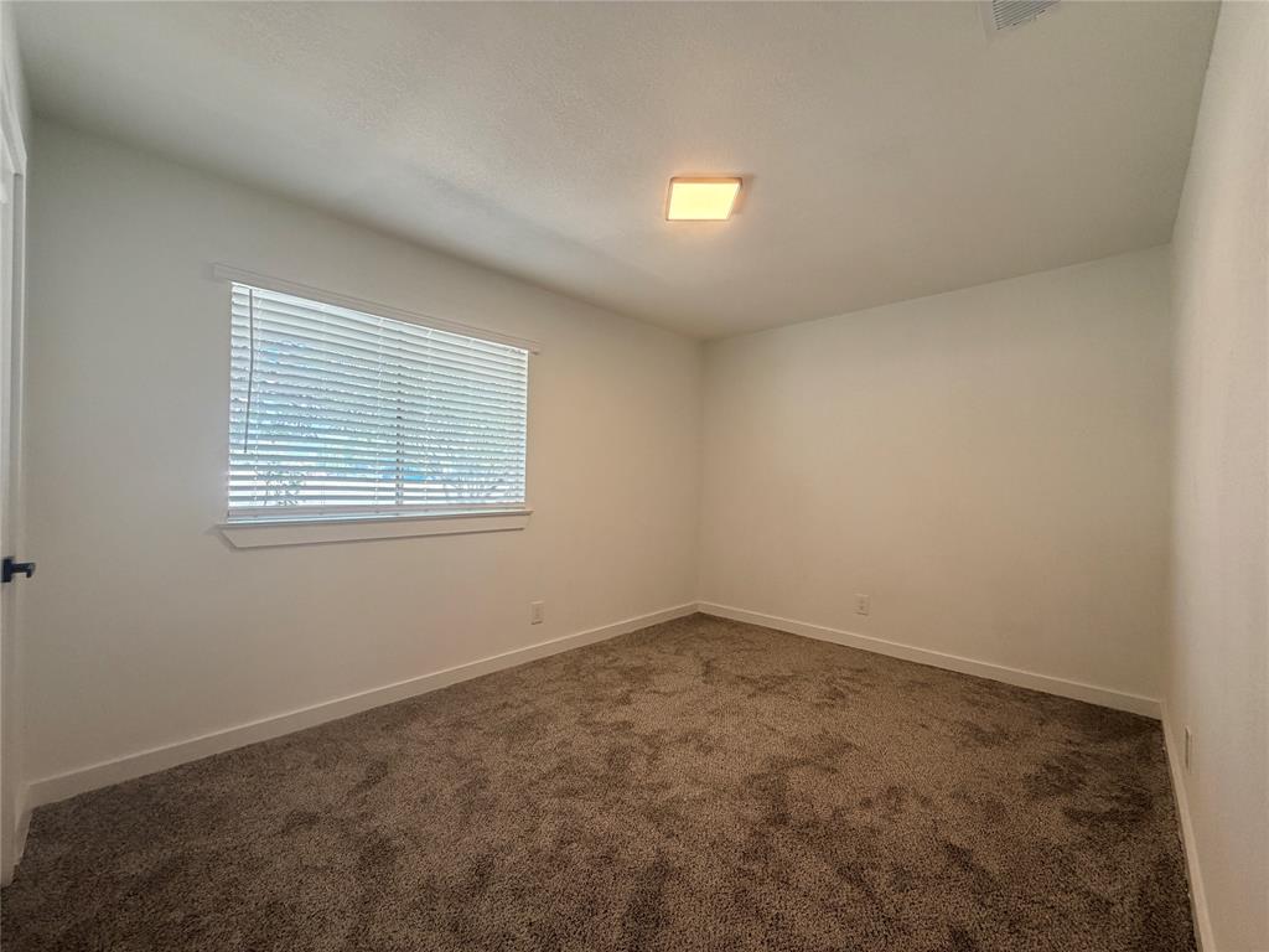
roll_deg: -0.7
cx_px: 634
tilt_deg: +0.3
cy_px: 476
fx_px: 513
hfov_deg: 102.1
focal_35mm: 14
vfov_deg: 85.7
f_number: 2.2
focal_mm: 2.22
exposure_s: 1/120
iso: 200
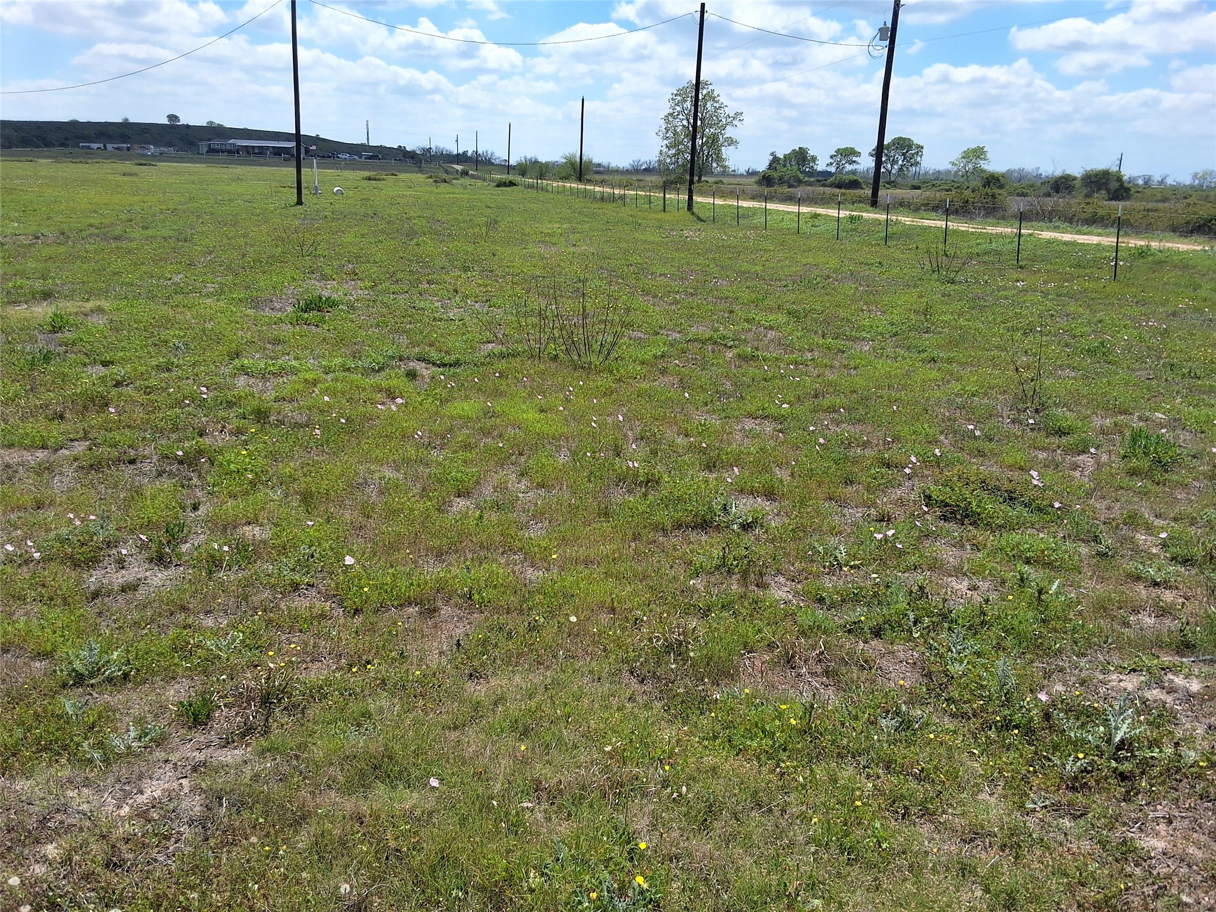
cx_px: 608
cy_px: 456
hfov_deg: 63.4
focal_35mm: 28
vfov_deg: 49.7
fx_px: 984
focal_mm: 2.91
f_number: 1.9
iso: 32
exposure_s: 1/1996
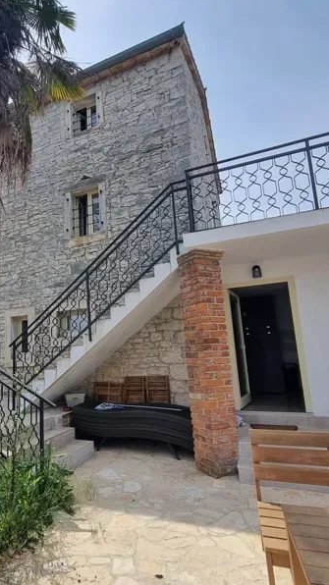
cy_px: 292
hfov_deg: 56.9
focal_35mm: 19
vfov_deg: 89.6
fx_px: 295
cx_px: 107
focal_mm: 2.2
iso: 50
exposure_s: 1/1880
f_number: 2.2
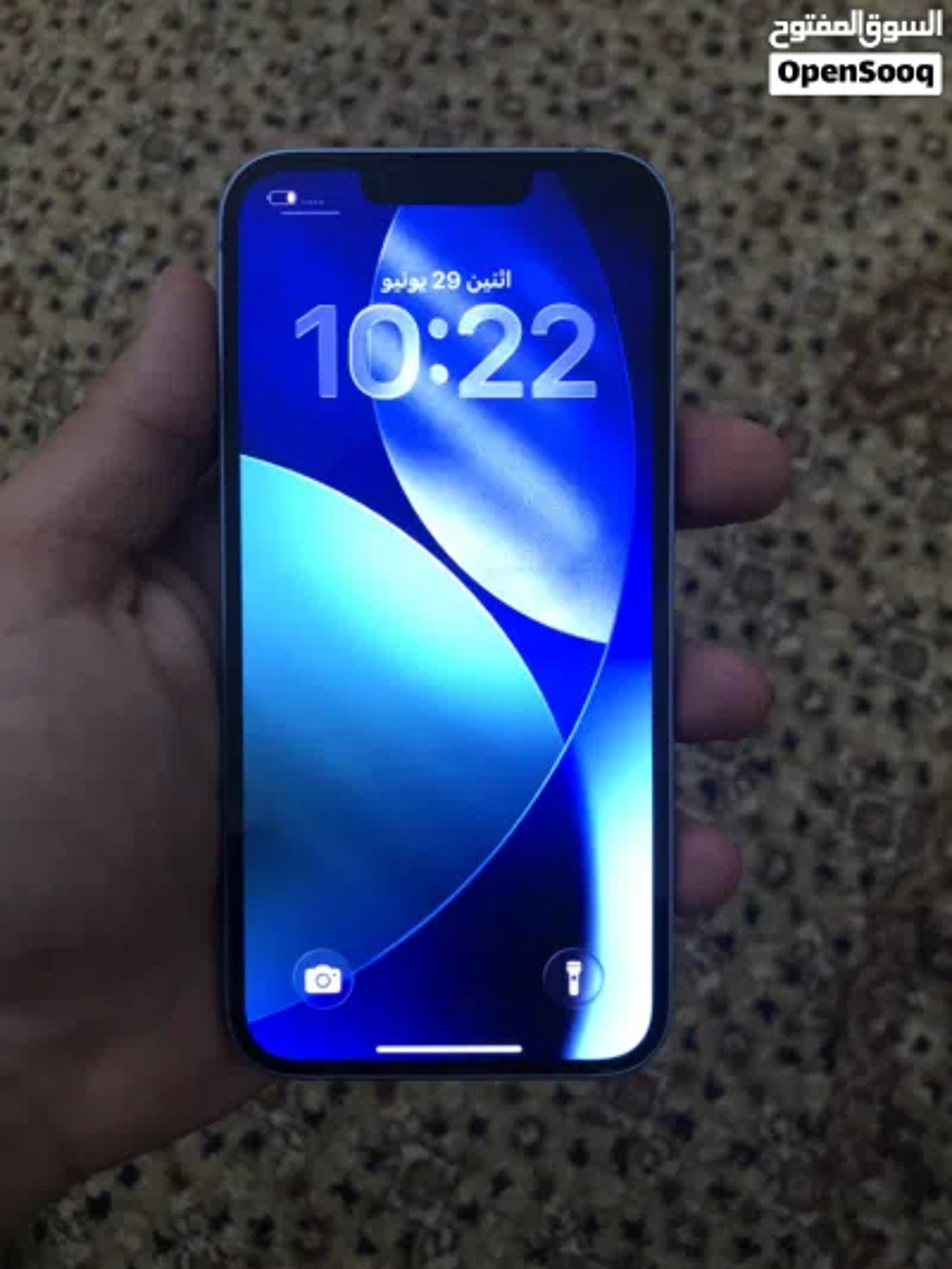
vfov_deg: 63.4
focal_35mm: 28
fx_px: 1026
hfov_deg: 49.8
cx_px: 476
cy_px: 634
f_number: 1.8
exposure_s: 1/9
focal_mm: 3.99
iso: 100
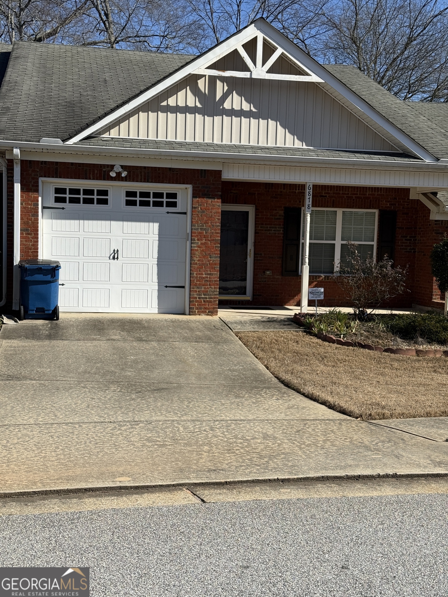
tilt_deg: -4.0
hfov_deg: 30.3
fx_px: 828
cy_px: 298
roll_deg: -2.5
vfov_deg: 39.7
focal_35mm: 48
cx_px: 224
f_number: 1.78
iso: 64
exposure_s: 1/5208
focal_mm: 6.76
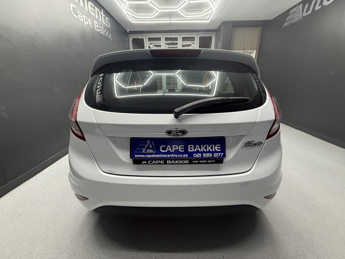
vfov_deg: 85.7
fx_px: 140
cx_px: 172
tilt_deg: -17.9
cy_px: 130
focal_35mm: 14
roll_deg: +1.3
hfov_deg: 102.1
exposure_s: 1/100
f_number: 2.2
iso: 250
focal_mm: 2.22
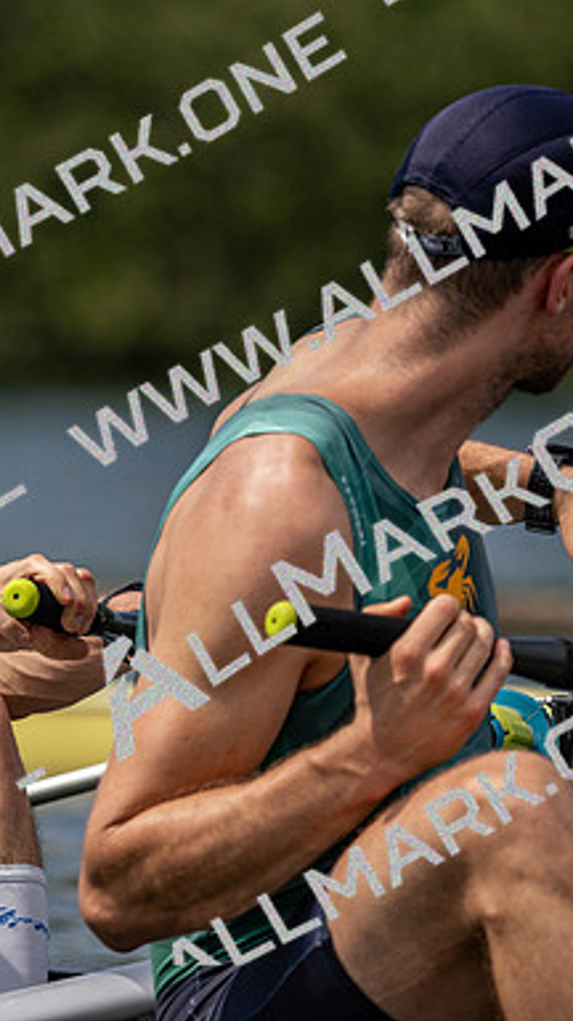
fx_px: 13857
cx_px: -125
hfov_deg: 2.4
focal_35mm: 512
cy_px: 510
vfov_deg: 4.2
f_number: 6.3
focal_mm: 324
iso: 160
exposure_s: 1/1600
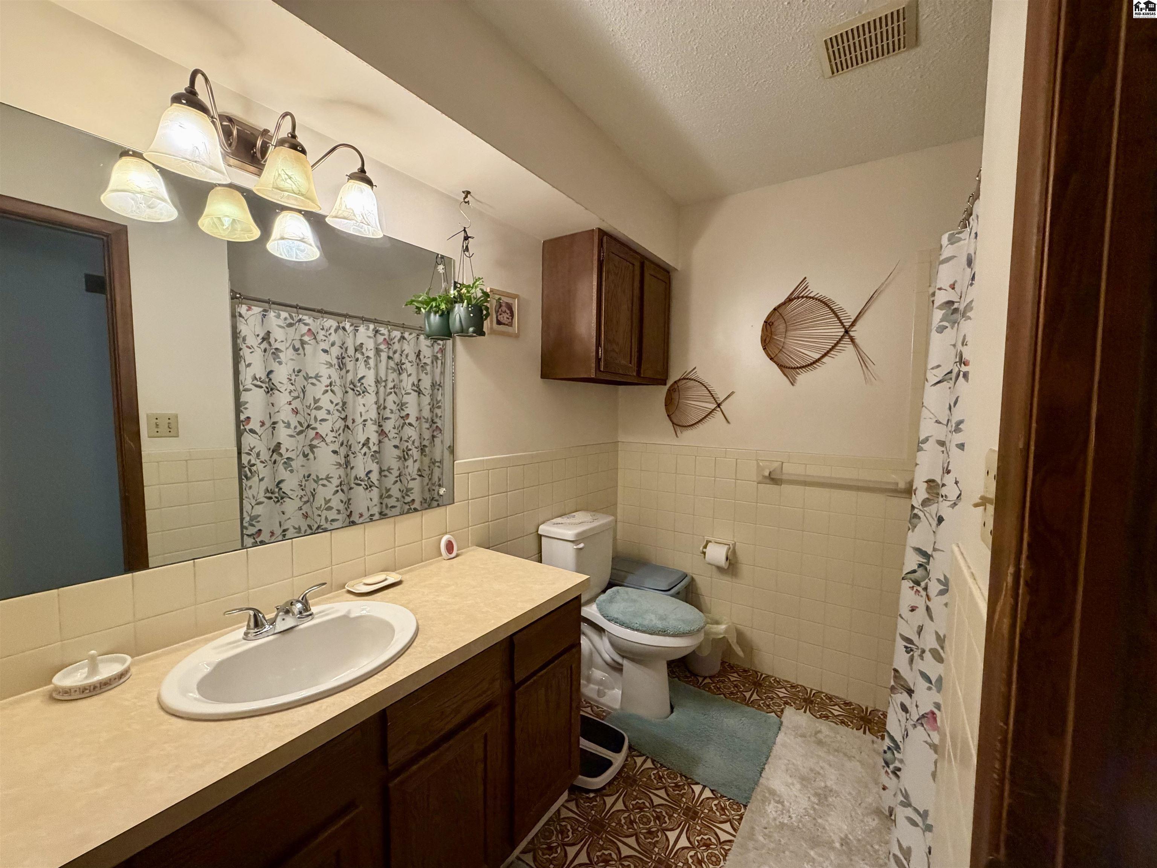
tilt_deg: -3.2
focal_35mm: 14
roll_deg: -0.6
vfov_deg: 85.7
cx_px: 578
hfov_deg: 102.1
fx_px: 468
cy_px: 434
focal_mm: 2.22
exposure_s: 1/60
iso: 320
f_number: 2.2
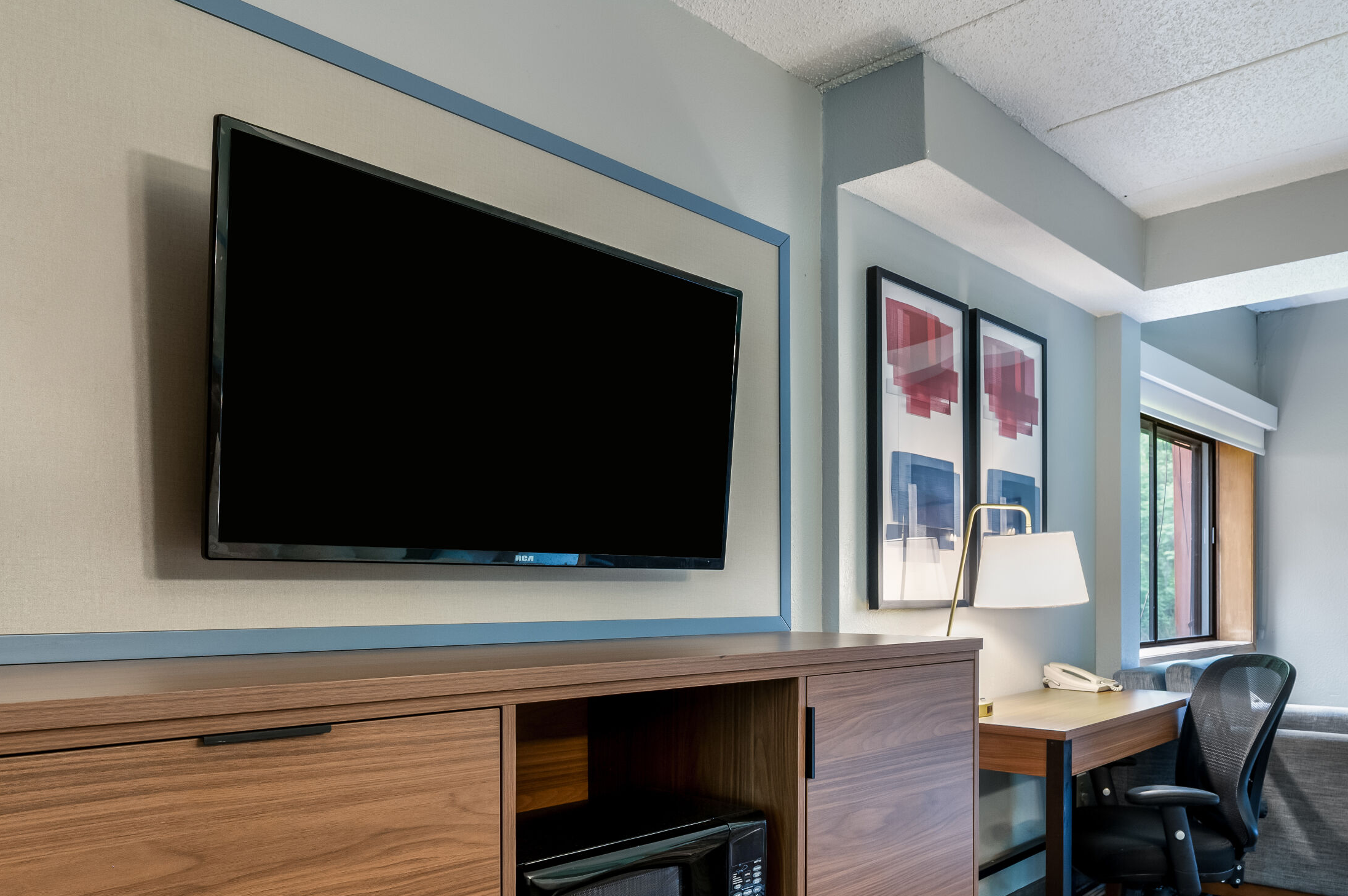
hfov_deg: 68.4
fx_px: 973
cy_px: 603
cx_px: 835
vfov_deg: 48.6
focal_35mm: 26
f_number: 8
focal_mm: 19
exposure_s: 1.3
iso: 500
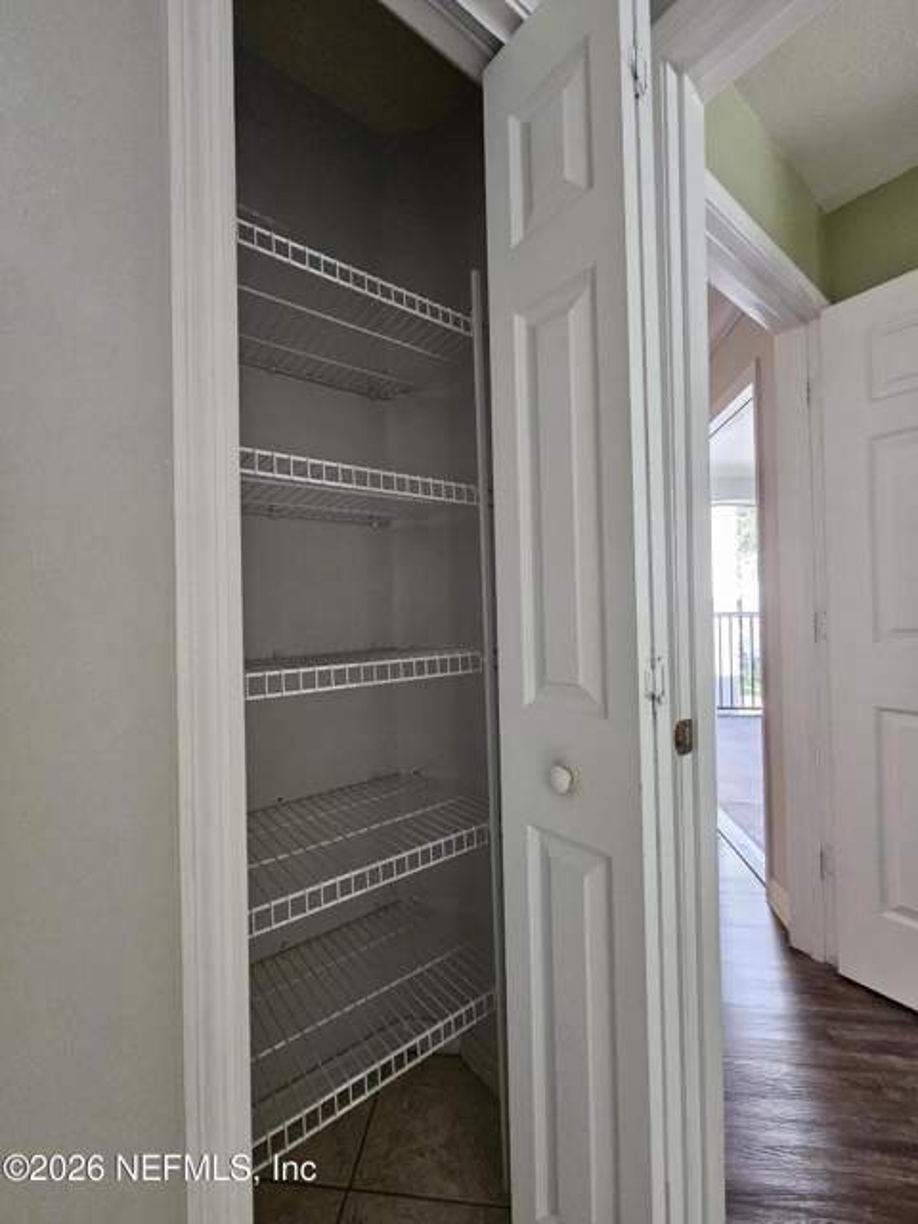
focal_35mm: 13
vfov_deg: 106.2
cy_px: 612
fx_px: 460
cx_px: 459
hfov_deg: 89.9
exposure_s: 1/60
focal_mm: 2.2
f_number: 2.2
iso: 400
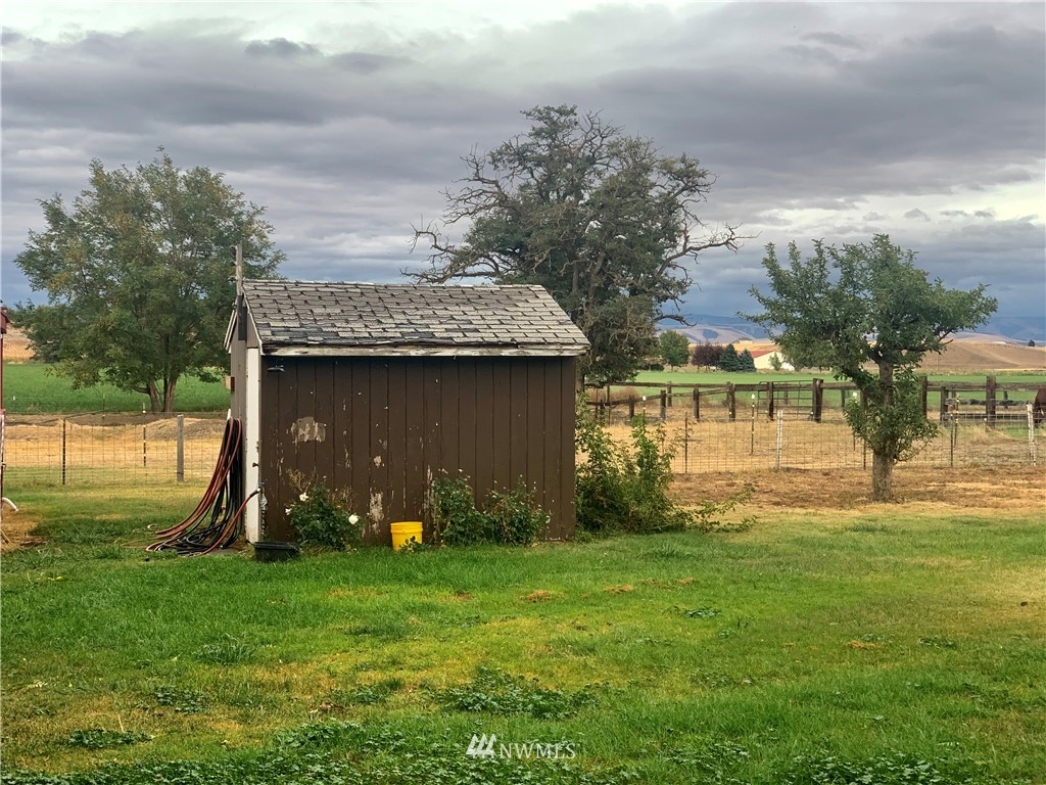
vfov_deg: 28.0
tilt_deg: -0.4
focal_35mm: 52
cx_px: 523
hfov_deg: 36.8
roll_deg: -1.2
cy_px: 392
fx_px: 1571
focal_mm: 6
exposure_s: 1/134
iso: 16
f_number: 2.4
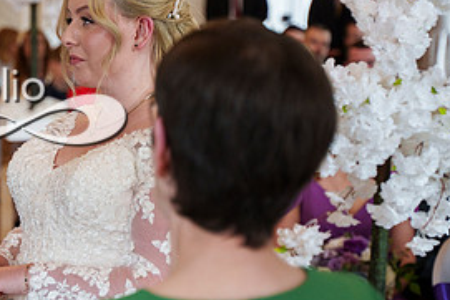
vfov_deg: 11.4
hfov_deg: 16.7
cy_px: 128
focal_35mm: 120
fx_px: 1501
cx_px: 12
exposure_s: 1/250
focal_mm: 56
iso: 1600
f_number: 2.8
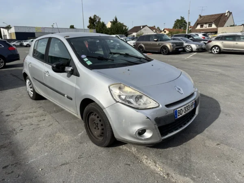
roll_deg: -0.3
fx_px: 169
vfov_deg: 56.8
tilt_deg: -17.1
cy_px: 92
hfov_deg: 71.6
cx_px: 122
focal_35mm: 24
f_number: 1.78
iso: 80
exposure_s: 1/4608
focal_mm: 6.76
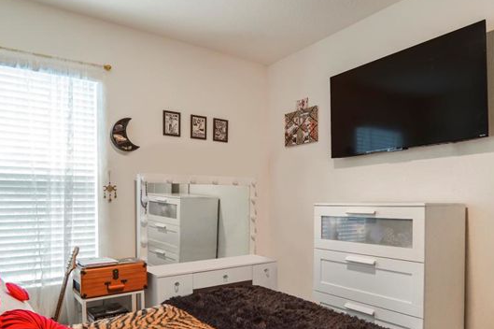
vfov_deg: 52.5
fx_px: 329
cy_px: 206
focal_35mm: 24
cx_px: 253
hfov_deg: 73.8
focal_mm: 12
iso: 500
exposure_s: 1/30
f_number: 2
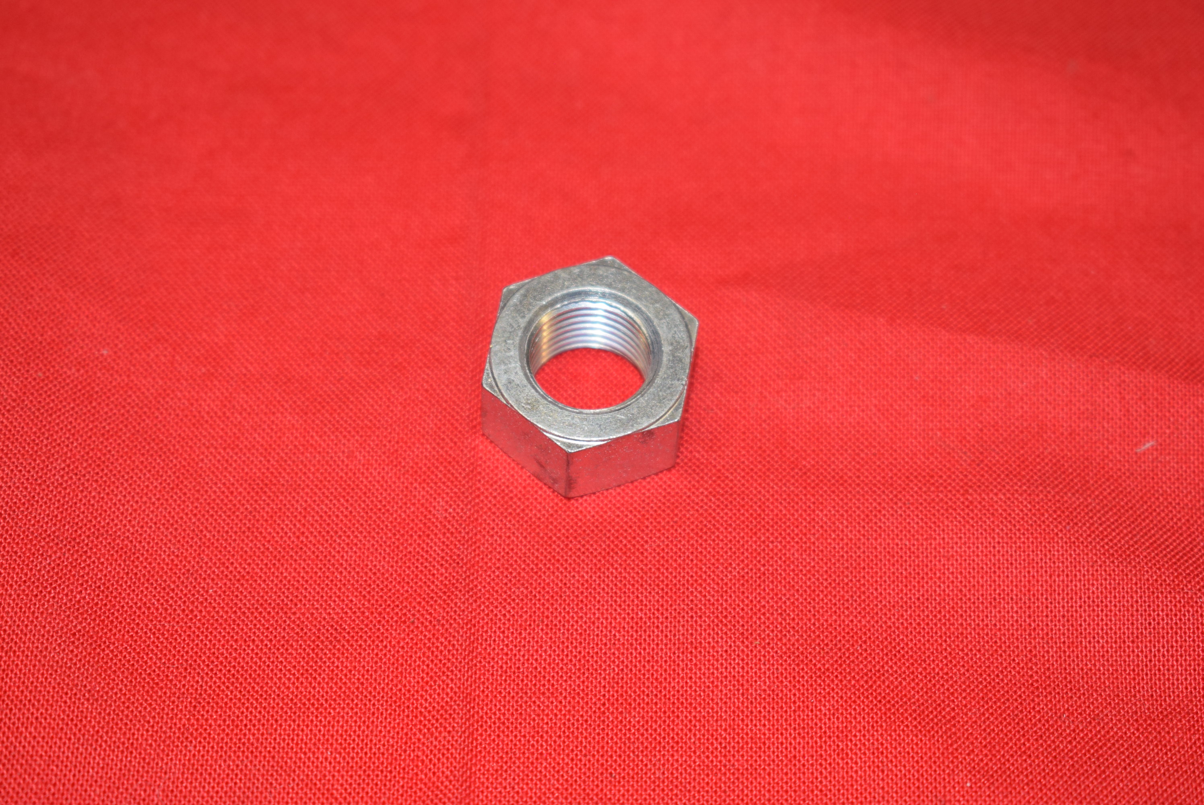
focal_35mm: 78
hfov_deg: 26.0
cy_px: 402
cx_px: 602
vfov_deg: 17.5
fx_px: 2611
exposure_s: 1/60
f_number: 5.6
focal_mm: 52
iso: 500
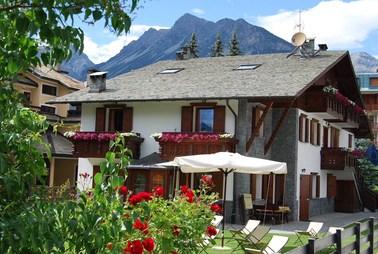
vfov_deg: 25.8
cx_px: 168
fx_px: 553
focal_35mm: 53
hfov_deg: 37.7
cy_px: 111
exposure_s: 1/200
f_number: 7.1
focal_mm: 31
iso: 100
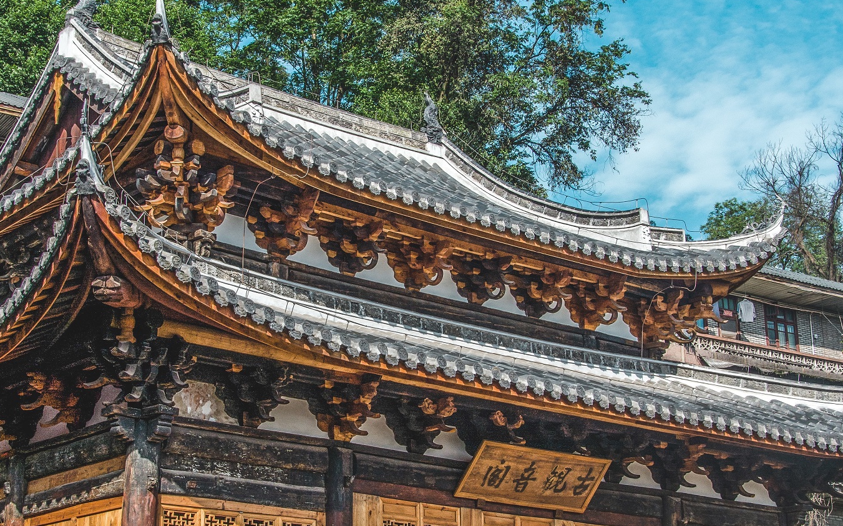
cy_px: 294
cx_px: 361
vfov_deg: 19.2
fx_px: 1560
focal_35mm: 68
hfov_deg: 30.2
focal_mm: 25
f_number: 6.7
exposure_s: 1/750
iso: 100
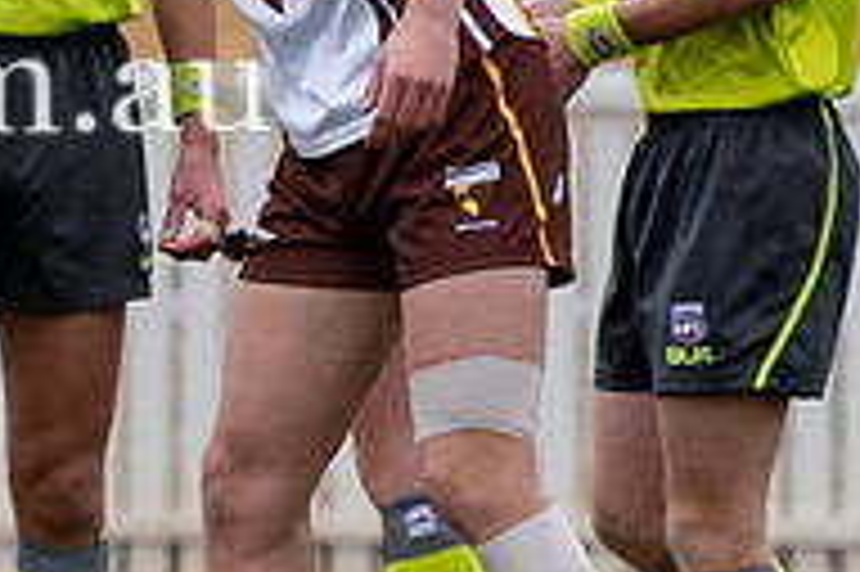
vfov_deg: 0.4
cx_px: -679
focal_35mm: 3099
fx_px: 73966
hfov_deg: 0.7
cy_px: -20
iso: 500
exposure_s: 1/1000
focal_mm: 200
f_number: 4.5
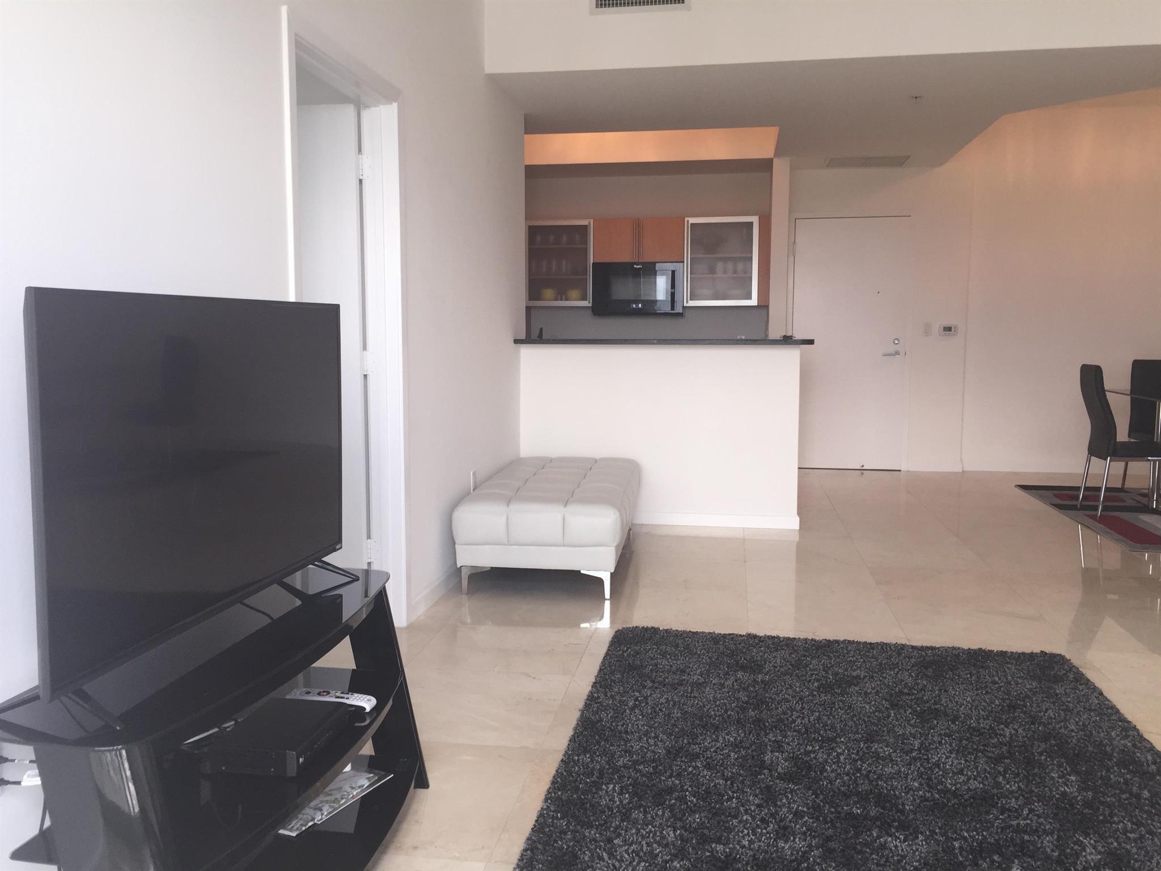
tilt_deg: -6.3
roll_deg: -1.6
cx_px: 580
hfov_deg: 61.7
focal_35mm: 29
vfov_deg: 48.2
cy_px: 436
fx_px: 973
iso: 40
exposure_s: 1/60
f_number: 2.2
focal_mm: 4.15
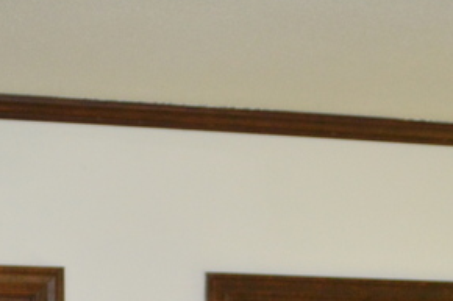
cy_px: 744
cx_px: 259
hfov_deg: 13.6
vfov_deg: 8.3
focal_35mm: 151
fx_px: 1899
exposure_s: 1/60
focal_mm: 18
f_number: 3.5
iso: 560
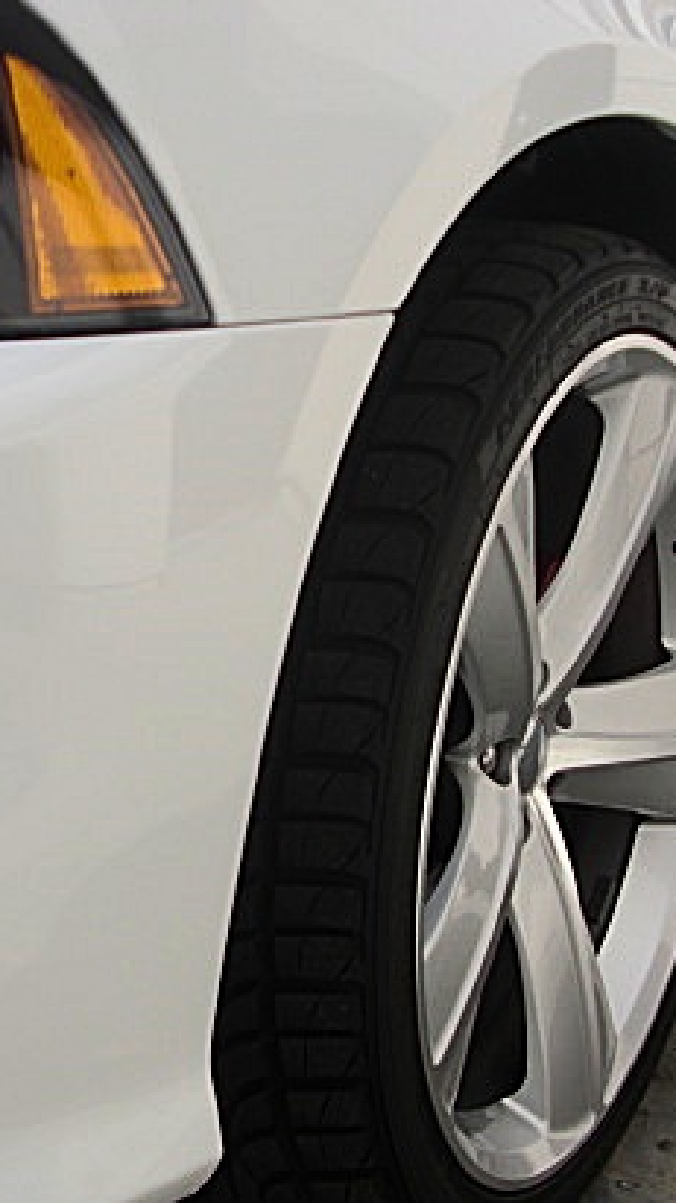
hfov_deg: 19.6
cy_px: 632
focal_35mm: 61
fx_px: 1945
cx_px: 181
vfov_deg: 34.4
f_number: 2.8
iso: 50
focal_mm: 6.3
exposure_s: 1/1000
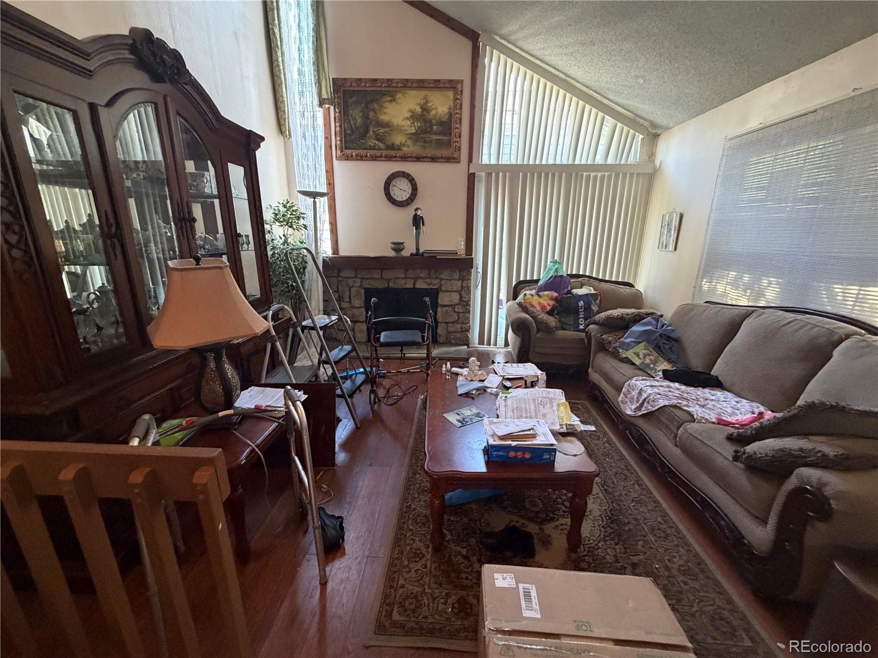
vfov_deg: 85.7
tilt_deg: -13.9
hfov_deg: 102.1
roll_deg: +1.2
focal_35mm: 14
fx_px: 355
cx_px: 439
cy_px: 329
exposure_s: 1/60
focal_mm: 2.22
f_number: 2.2
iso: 500
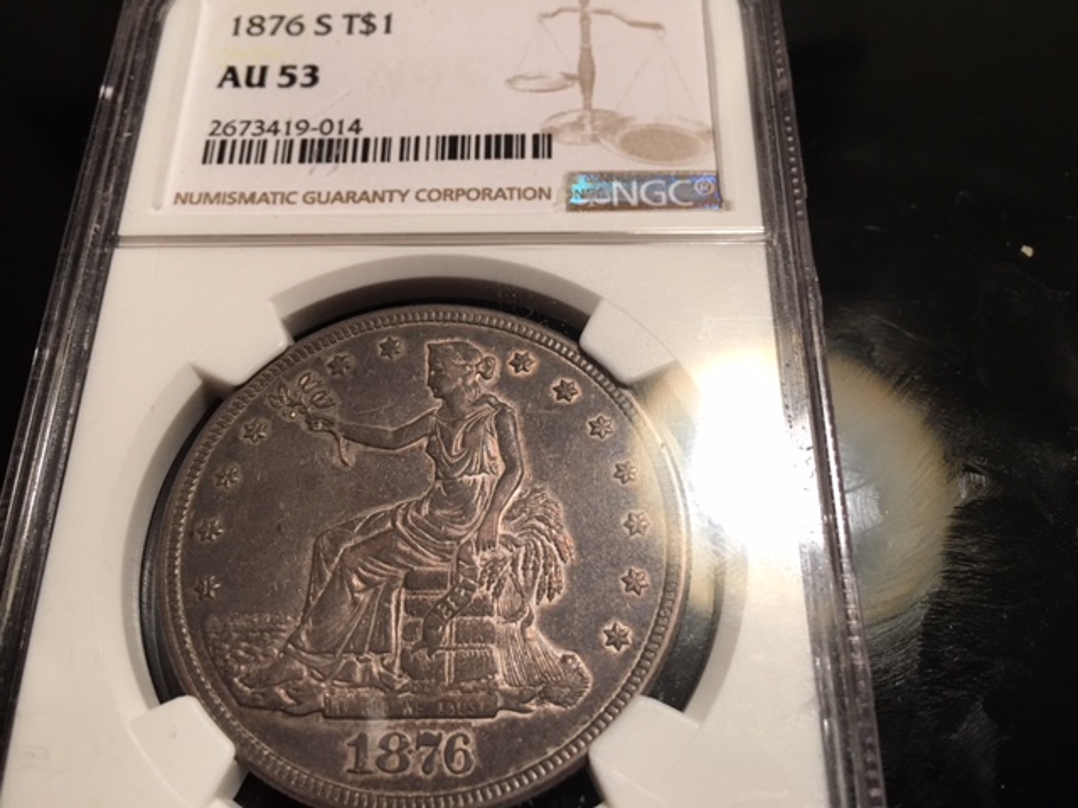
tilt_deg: -64.6
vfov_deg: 48.2
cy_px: 404
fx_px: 903
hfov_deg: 61.7
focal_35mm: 29
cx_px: 539
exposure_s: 1/30
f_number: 2.2
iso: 40
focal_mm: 4.15
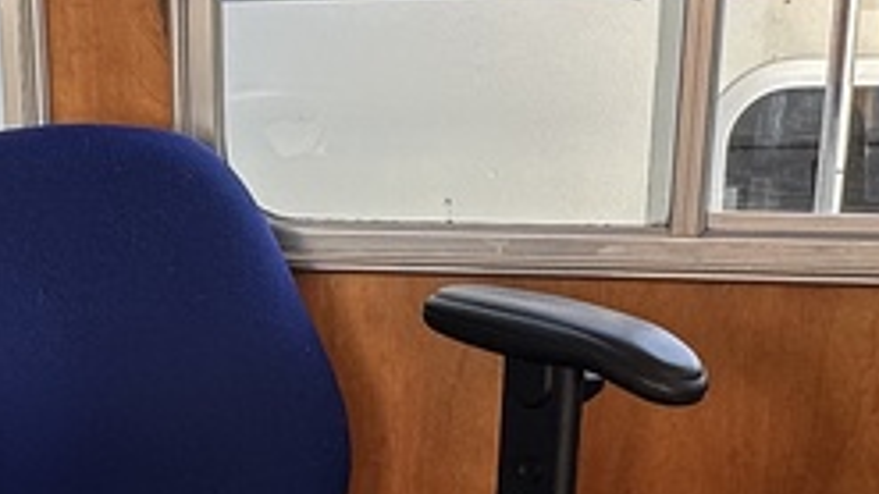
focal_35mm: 74
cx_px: 128
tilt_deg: -14.6
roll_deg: +1.2
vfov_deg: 16.2
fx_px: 1725
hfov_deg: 27.8
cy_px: 416
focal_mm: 2.22
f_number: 2.2
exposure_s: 1/106
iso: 40
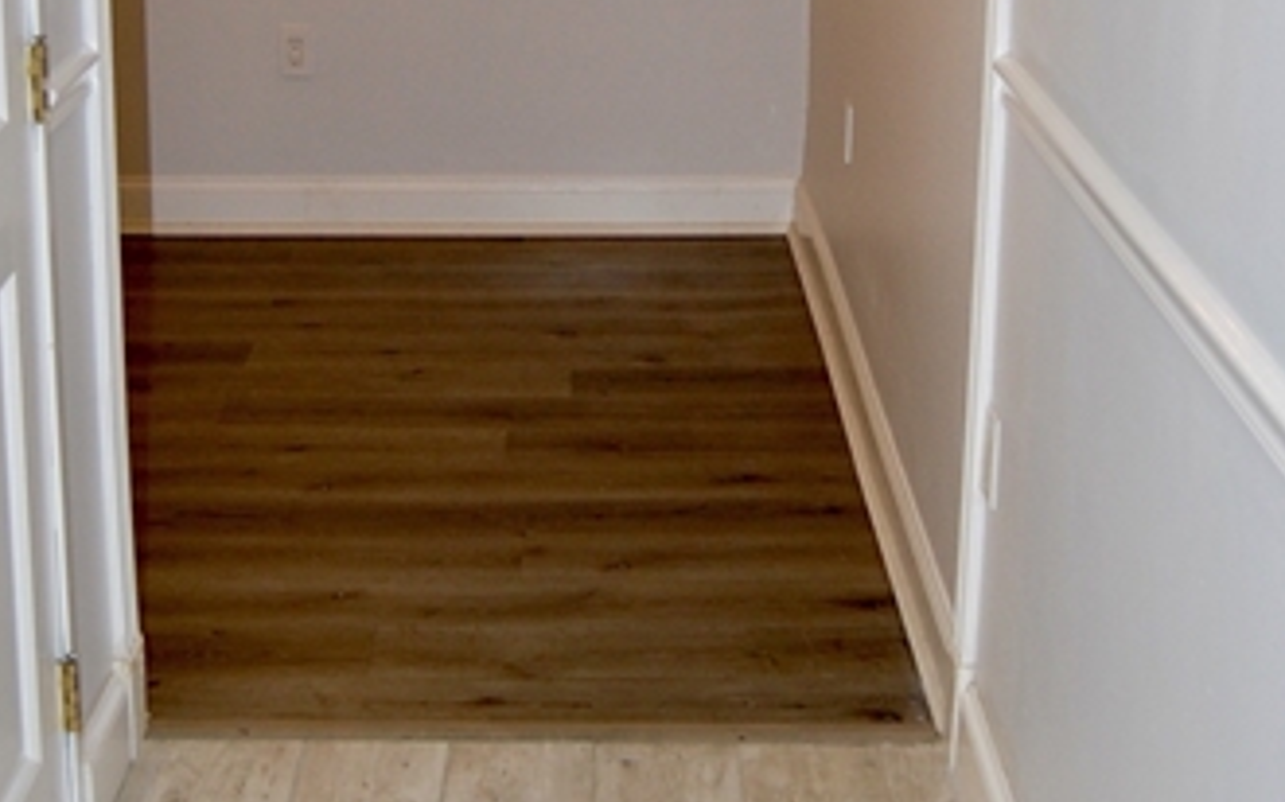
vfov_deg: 20.0
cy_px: 132
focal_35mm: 64
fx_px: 2241
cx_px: 547
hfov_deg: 32.0
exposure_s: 1/60
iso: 400
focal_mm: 18
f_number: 3.5
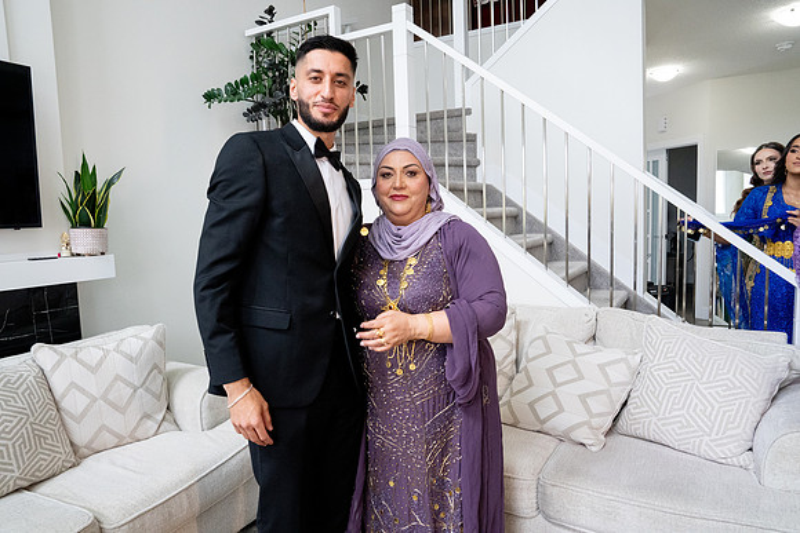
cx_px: 400
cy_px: 266
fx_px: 533
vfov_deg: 53.2
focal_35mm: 24
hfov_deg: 73.7
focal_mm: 24
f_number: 9
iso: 6400
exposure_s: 1/160
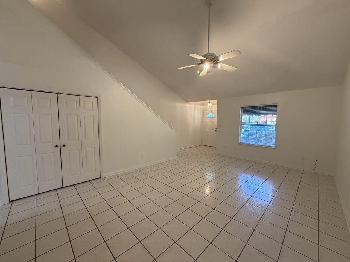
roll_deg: -0.1
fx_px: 142
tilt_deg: -4.3
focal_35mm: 14
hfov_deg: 102.1
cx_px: 175
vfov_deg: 85.7
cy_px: 131
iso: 250
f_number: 2.2
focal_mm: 2.22
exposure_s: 1/60
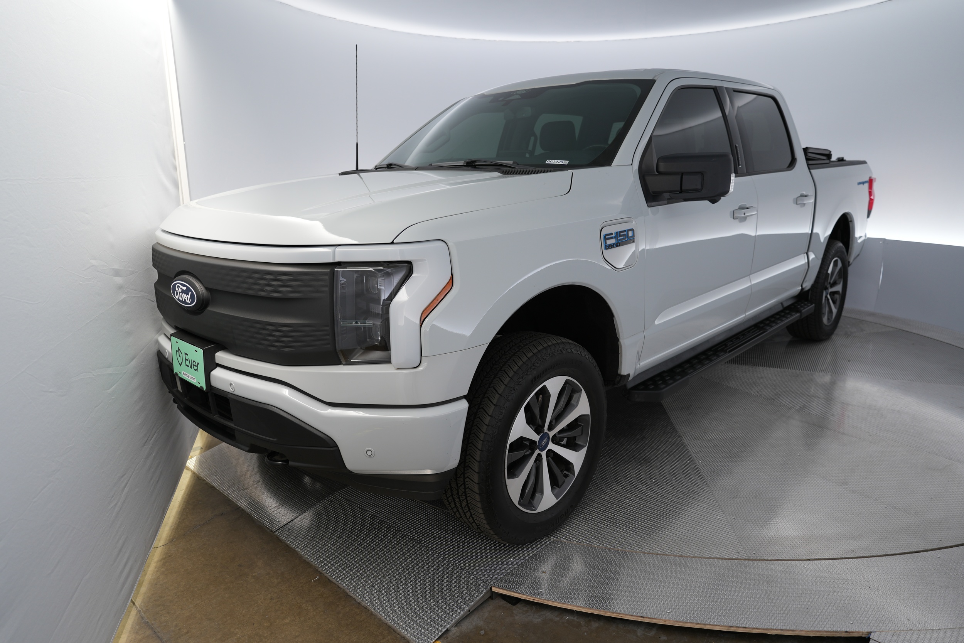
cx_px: 482
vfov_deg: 55.1
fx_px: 616
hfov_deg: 76.1
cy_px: 322
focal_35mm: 23
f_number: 2.8
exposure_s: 1/30
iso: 160
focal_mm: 23
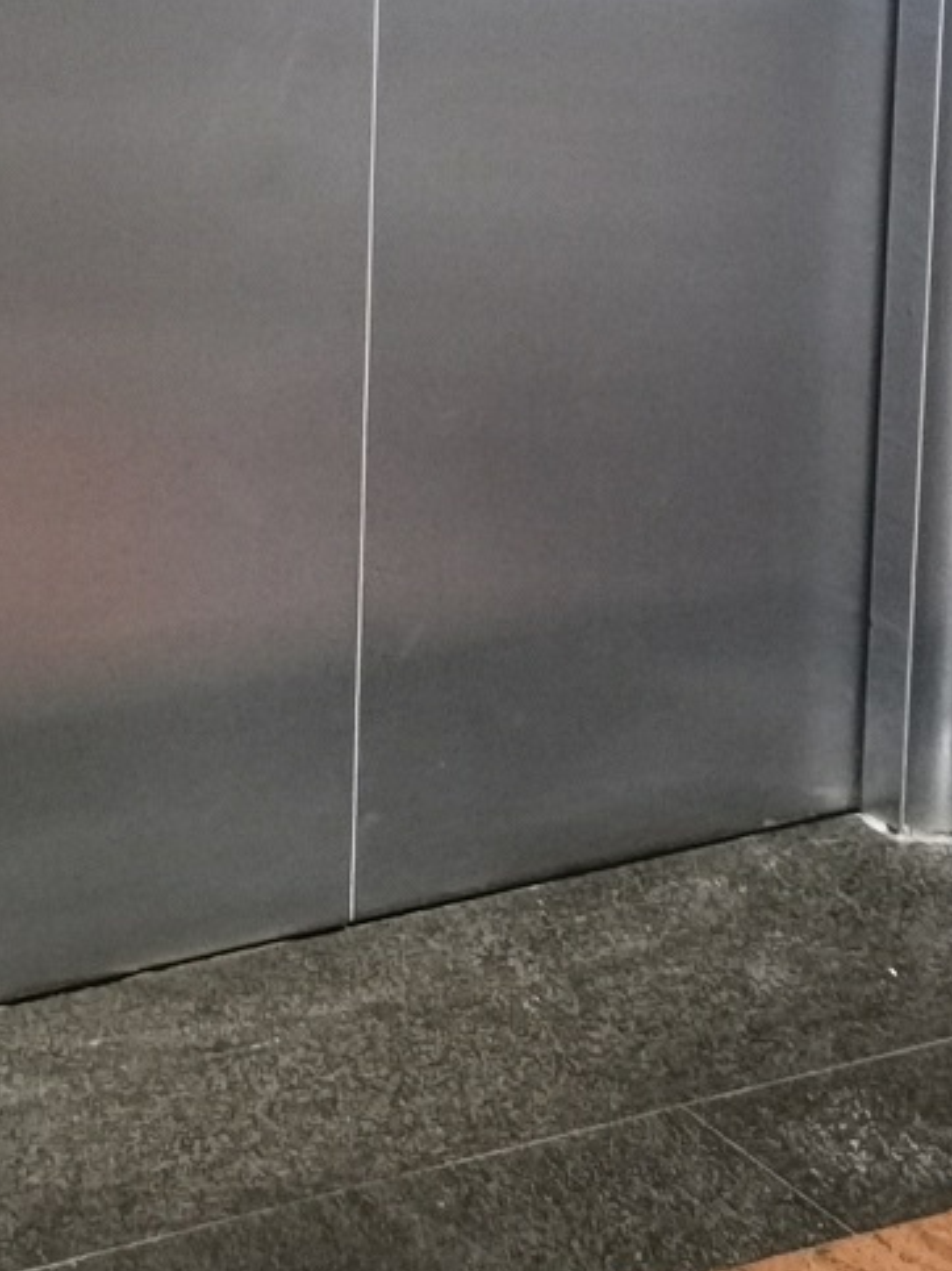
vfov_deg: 14.0
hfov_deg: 10.8
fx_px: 4989
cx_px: 34
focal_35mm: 136
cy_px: -370
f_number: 1.8
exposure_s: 1/30
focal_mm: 5.58
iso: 640
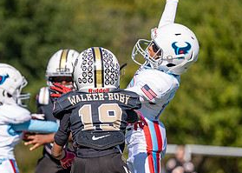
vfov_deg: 3.4
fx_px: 2926
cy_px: 150
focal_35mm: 426
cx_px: 19
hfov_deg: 4.7
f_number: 2.8
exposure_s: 1/2500
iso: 100
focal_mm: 163
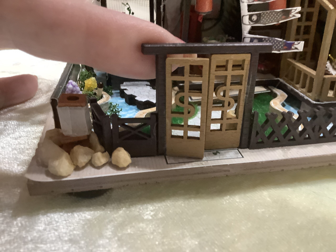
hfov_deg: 58.4
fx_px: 301
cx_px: 168
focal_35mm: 31
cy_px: 126
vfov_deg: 45.4
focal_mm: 3.3
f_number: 2.4
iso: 320
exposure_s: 1/60
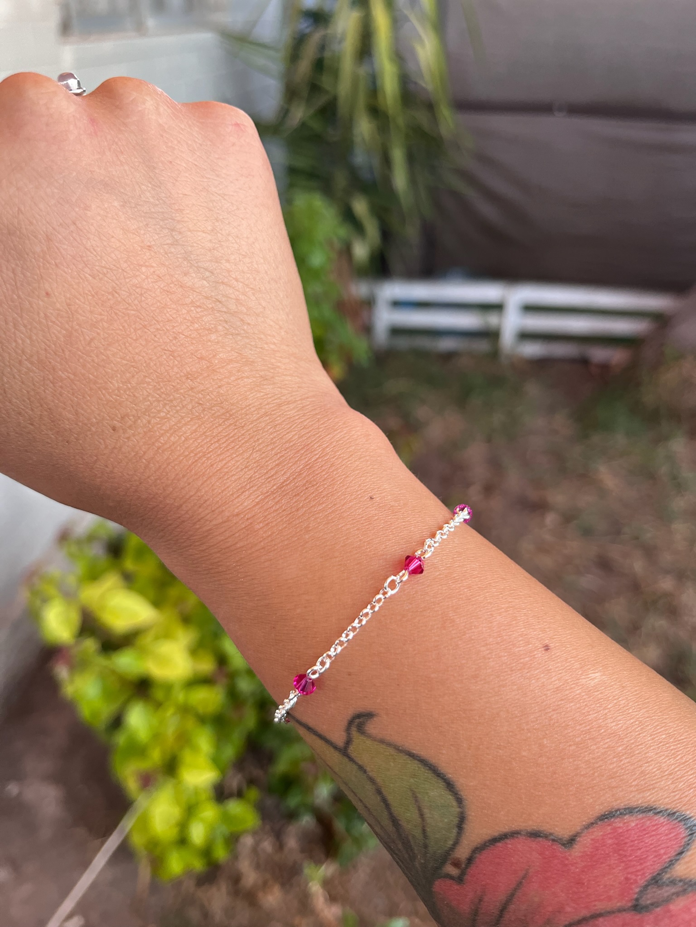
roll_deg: -0.2
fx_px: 697
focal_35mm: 26
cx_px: 348
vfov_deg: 67.3
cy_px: 464
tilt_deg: -32.5
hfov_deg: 53.1
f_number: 1.6
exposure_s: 1/121
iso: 125
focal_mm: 5.1
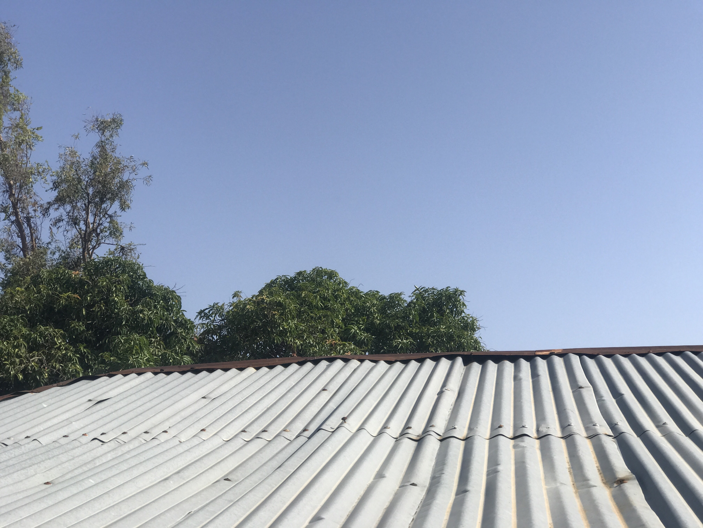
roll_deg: +2.7
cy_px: 264
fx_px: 1158
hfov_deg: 33.8
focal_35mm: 57
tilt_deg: +15.9
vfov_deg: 25.7
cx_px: 352
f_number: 2.8
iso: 20
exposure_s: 1/997
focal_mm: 6.6
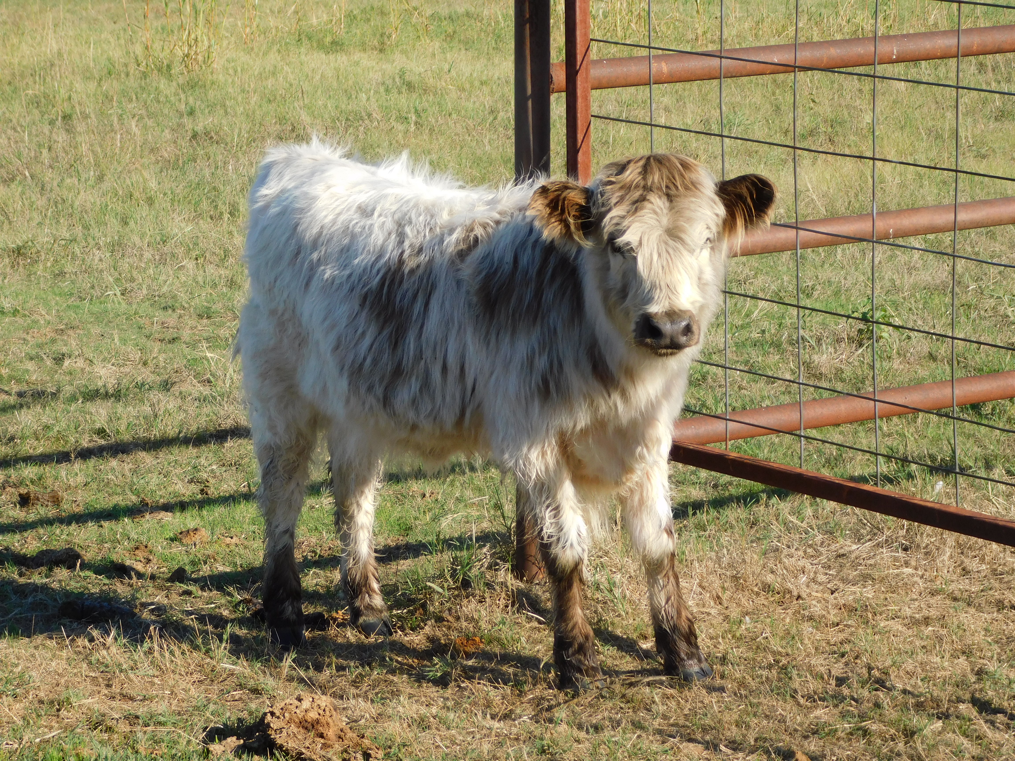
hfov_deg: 14.7
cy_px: 380
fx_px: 3929
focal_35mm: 134
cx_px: 508
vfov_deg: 11.1
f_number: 5
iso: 125
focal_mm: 23.7
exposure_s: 1/400
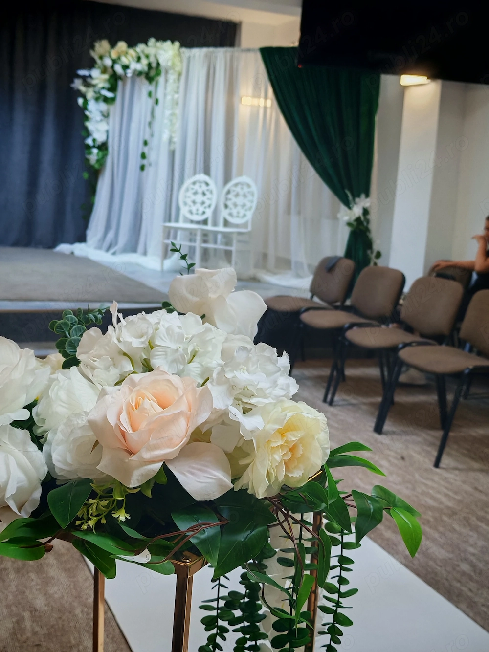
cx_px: 244
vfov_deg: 41.2
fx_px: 867
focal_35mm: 46
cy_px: 326
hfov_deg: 31.5
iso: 250
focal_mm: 5.52
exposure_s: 1/100
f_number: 1.95
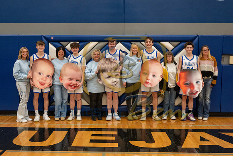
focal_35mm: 44
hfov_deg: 44.4
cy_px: 78
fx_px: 285
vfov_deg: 30.5
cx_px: 109
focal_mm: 39
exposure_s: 1/400
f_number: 3.5
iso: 2500
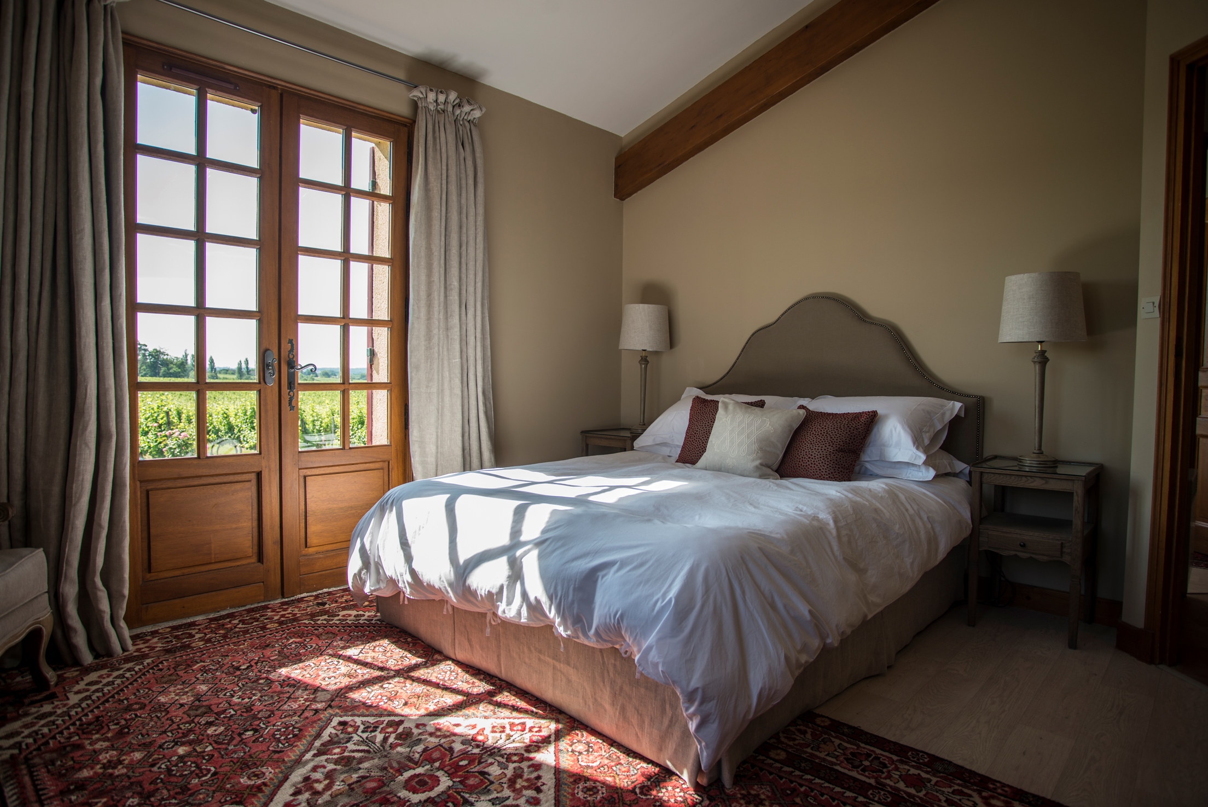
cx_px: 604
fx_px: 671
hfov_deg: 84.0
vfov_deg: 62.0
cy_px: 404
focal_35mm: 20
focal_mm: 20
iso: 100
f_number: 4
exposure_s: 1/100
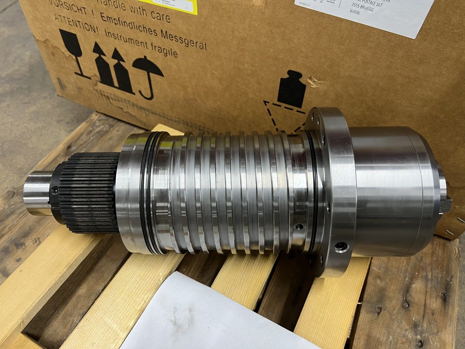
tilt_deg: -50.0
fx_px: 349
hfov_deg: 67.3
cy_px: 174
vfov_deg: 53.1
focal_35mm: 26
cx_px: 232
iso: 125
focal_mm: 5.7
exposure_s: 1/50
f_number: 1.5
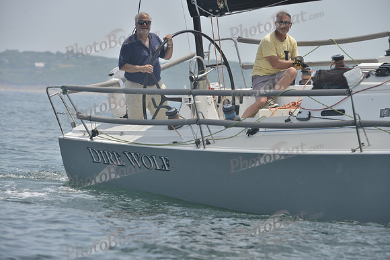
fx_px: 2167
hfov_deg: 10.3
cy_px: 130
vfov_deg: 6.9
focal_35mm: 200
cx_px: 195
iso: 280
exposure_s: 1/1000
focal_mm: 200
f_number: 7.1
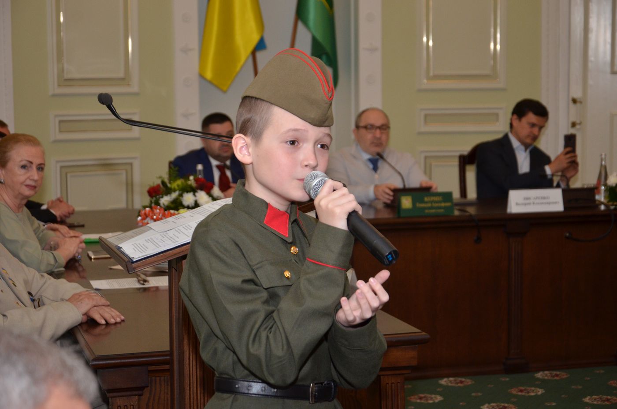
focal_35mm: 78
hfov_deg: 26.0
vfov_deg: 17.4
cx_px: 308
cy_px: 204
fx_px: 1334
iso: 640
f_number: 5.6
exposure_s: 1/250
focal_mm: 52
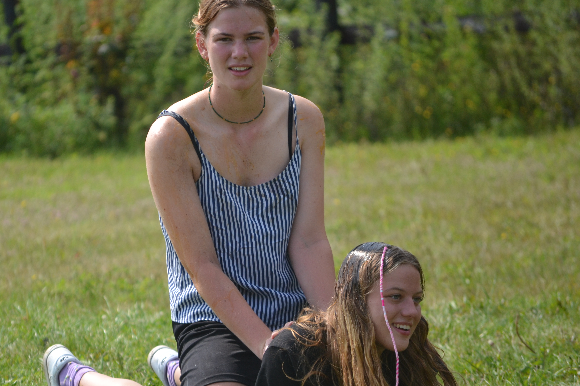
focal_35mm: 337
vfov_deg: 4.1
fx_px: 5423
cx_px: 210
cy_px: 177
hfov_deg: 6.1
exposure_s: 1/1250
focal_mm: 175
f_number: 5.3
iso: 400
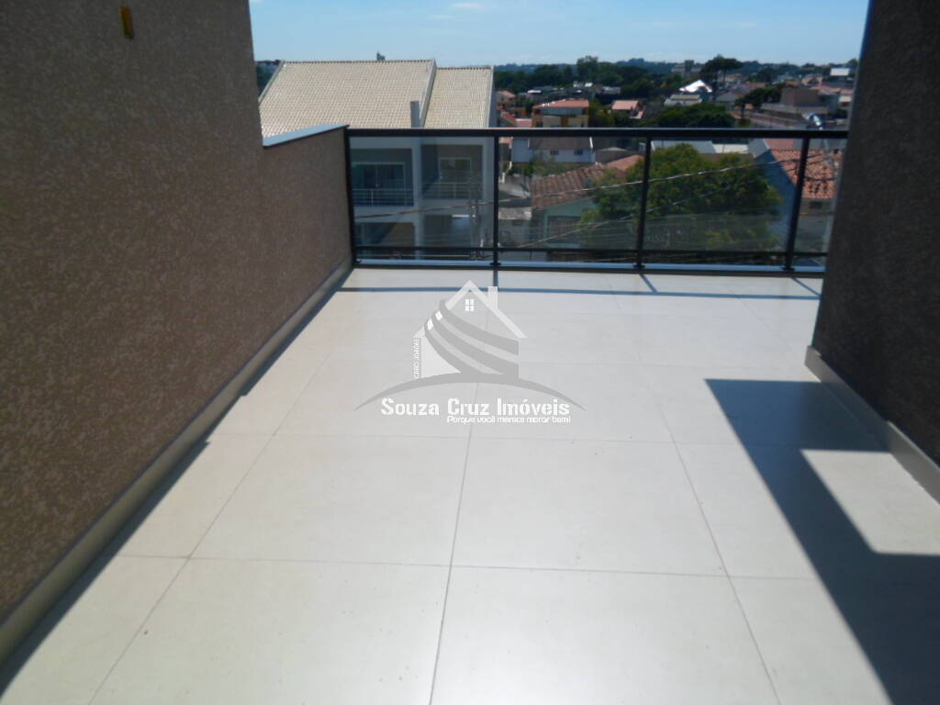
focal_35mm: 25
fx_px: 679
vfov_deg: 54.9
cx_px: 470
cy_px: 352
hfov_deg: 69.4
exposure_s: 1/250
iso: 80
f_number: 9.2
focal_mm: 4.5
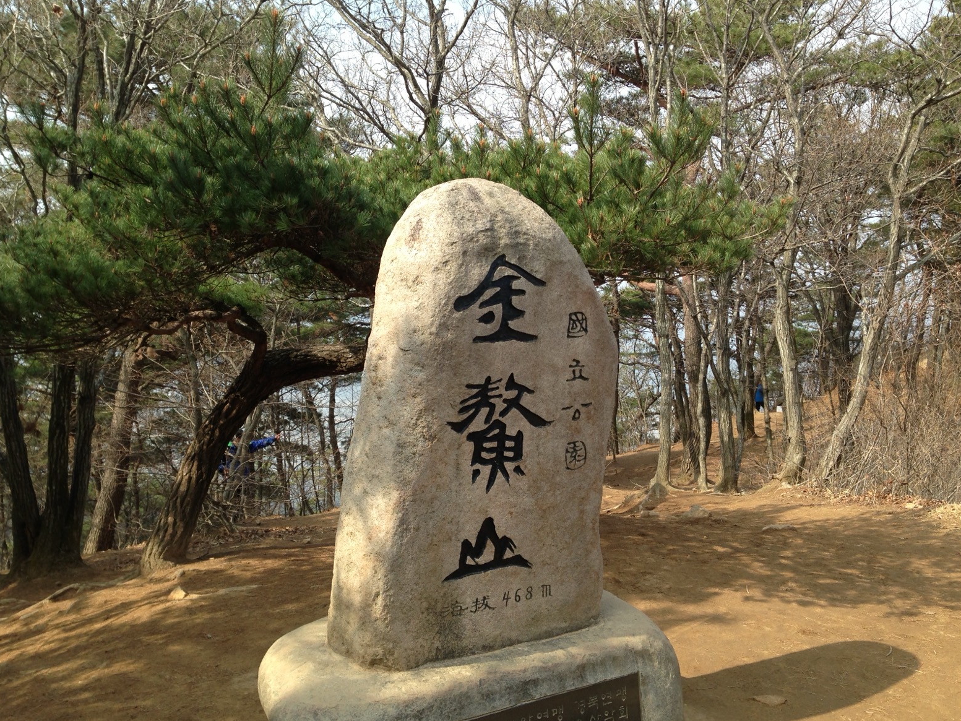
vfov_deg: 41.8
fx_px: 944
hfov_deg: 54.0
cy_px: 369
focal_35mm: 34
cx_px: 474
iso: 50
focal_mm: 4.13
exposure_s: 1/623
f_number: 2.4
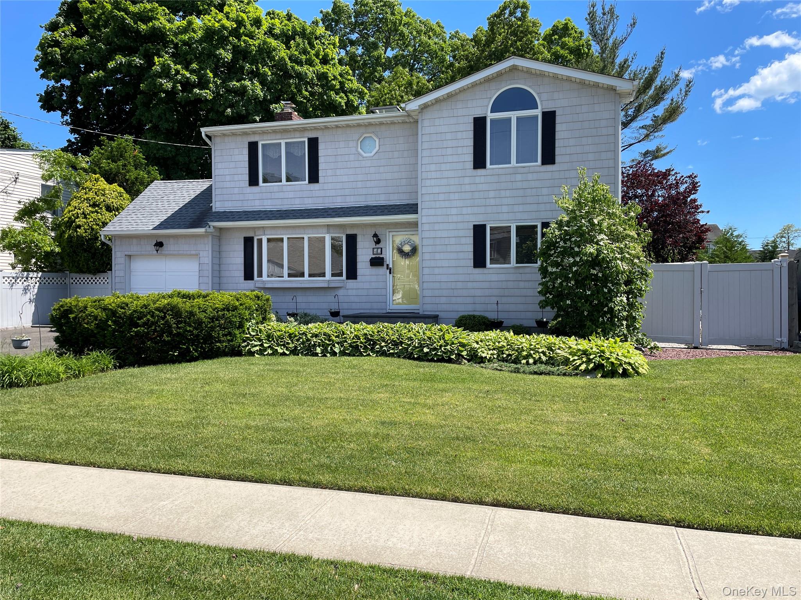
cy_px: 300
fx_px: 602
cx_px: 400
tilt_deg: +0.8
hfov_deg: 67.3
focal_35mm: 26
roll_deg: +0.3
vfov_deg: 53.1
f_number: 1.6
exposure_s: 1/2304
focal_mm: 4.2
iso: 32
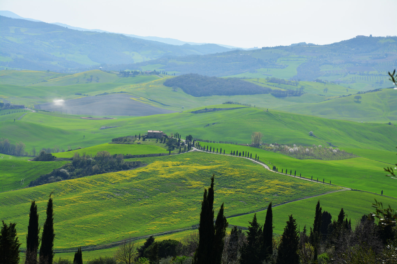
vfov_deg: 10.8
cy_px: 132
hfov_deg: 16.1
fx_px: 1406
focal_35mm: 128
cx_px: 198
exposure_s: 1/250
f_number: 8
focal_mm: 85
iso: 100
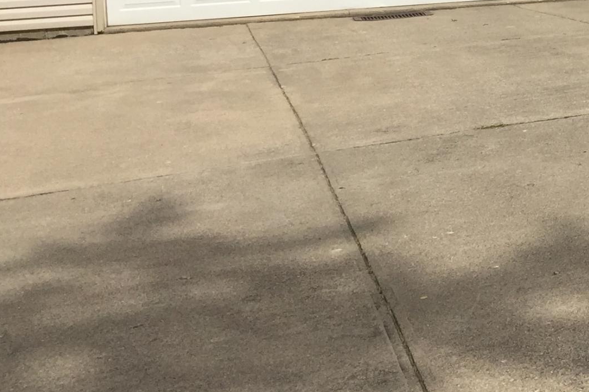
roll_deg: -0.6
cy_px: -117
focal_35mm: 86
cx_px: 820
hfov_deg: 20.9
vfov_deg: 15.2
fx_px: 1407
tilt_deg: -4.0
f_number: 2.2
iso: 32
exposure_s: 1/3597
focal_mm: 4.15
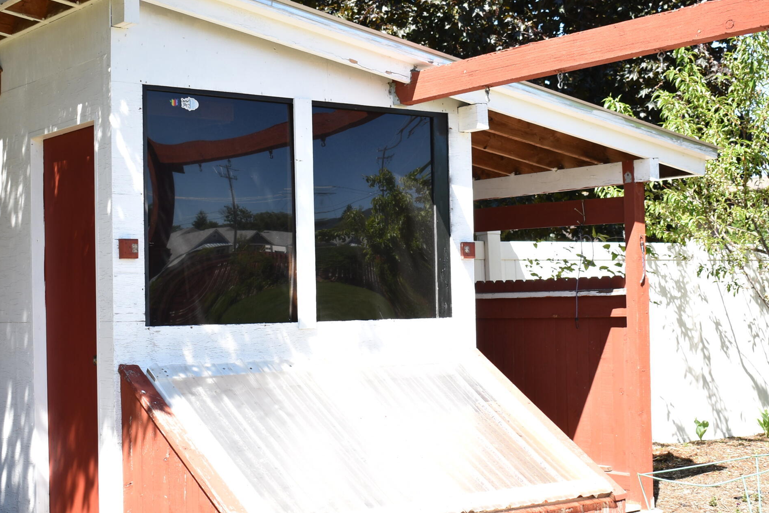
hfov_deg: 32.4
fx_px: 1325
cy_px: 273
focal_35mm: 62
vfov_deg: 21.9
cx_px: 386
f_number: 4
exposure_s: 1/200
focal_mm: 26
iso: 100
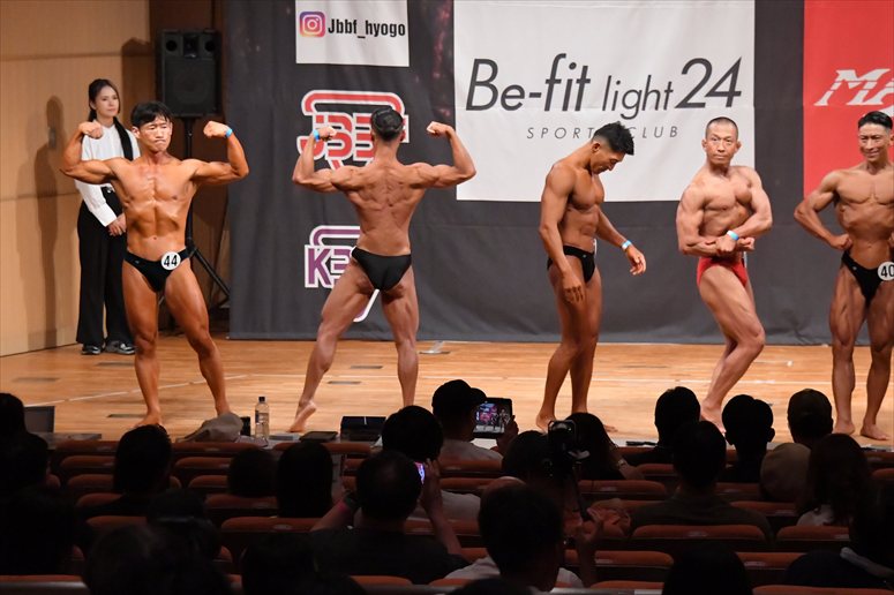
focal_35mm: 157
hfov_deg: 13.1
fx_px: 3897
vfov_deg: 8.7
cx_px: 447
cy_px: 298
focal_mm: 105
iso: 10000
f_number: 5.6
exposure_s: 1/400
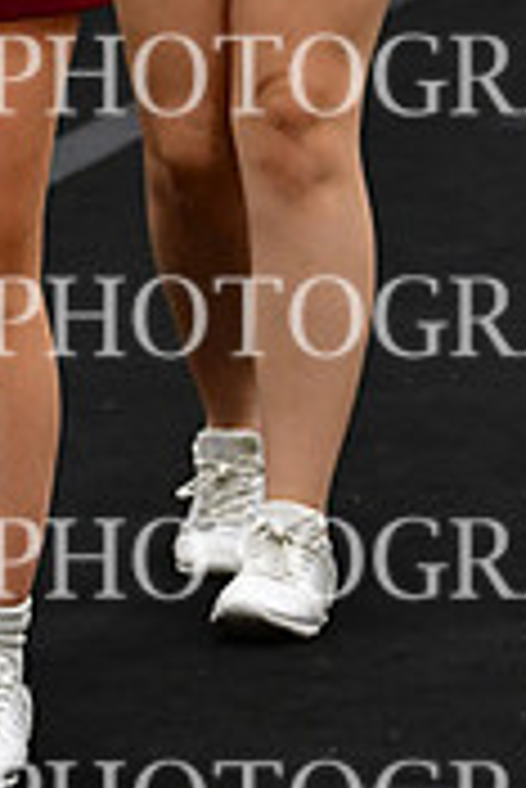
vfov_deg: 3.2
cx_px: -47
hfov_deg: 2.1
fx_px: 14107
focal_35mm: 645
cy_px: -288
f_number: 4
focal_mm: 130
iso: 4000
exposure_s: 1/500
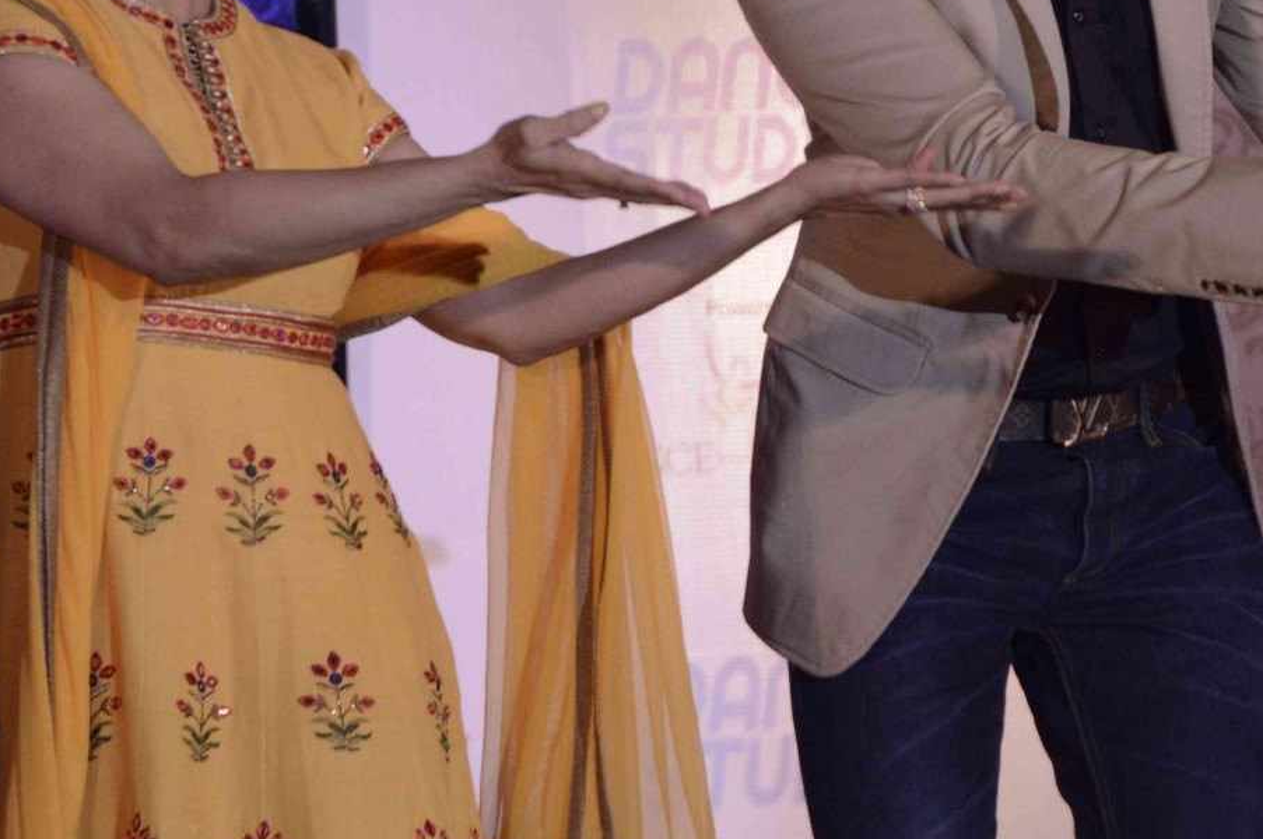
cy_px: 59
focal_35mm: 341
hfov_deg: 6.0
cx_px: 862
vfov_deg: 4.0
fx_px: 11953
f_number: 6.3
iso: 800
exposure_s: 1/160
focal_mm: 105
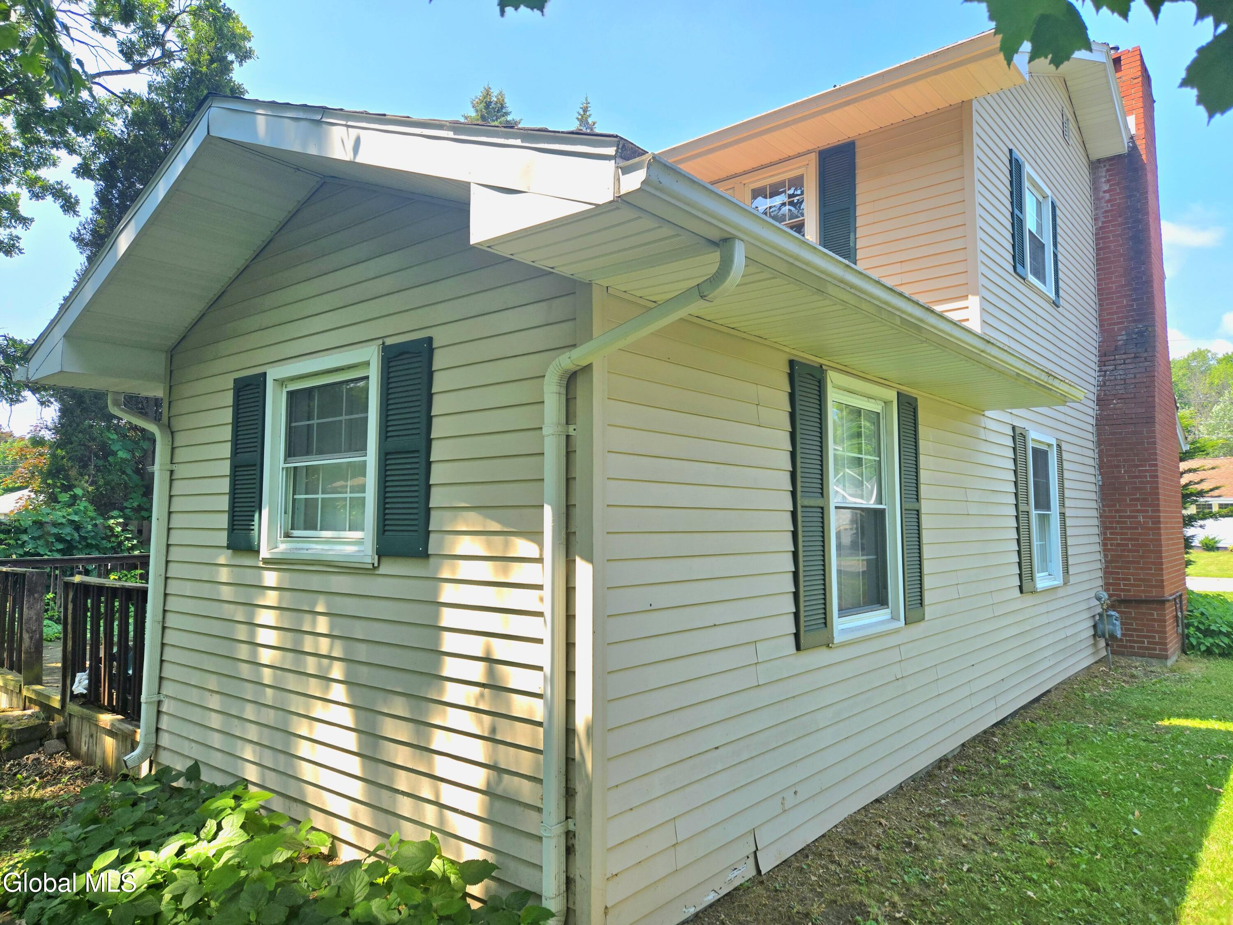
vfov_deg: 58.9
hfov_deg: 73.9
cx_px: 616
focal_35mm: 23
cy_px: 462
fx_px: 819
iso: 80
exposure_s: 1/2500
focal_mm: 5.4
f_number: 1.8
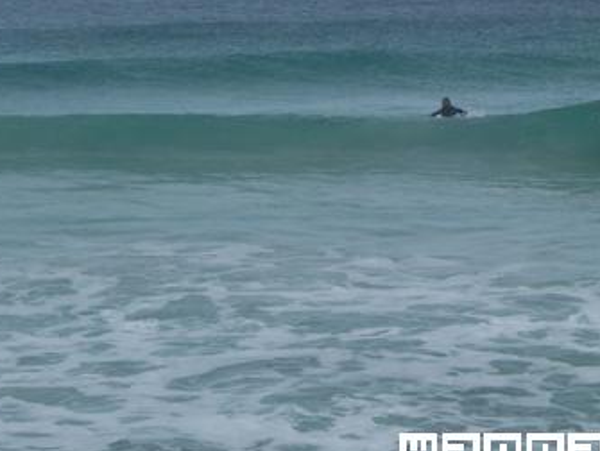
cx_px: 465
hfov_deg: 11.8
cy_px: 125
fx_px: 2898
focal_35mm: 167
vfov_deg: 8.9
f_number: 9.5
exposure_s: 1/180
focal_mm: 16.8
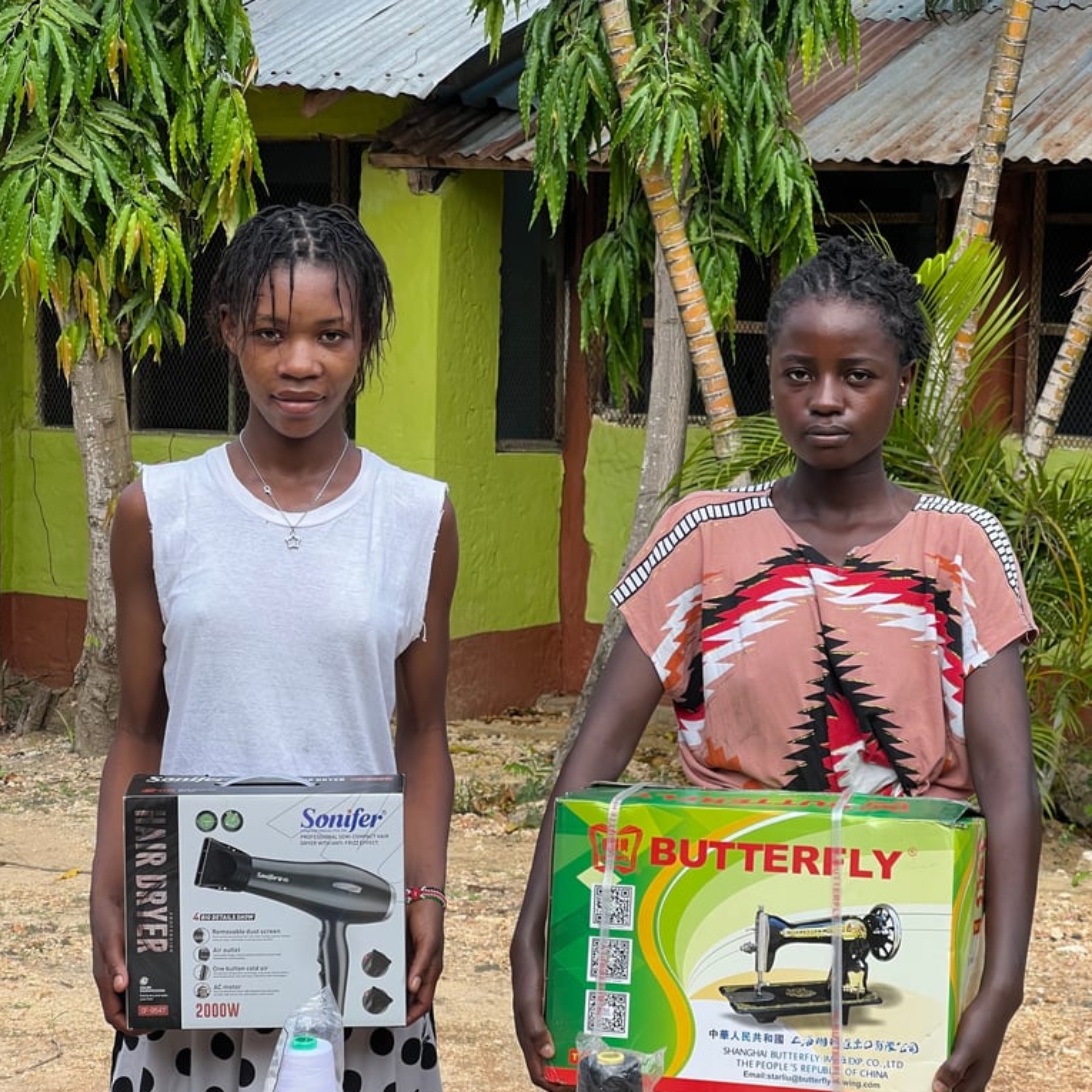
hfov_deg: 19.1
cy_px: 609
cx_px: 545
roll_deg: -1.1
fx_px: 3248
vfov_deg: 19.1
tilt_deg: -4.7
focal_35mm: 91
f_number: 2.8
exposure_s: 1/223
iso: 32
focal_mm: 9
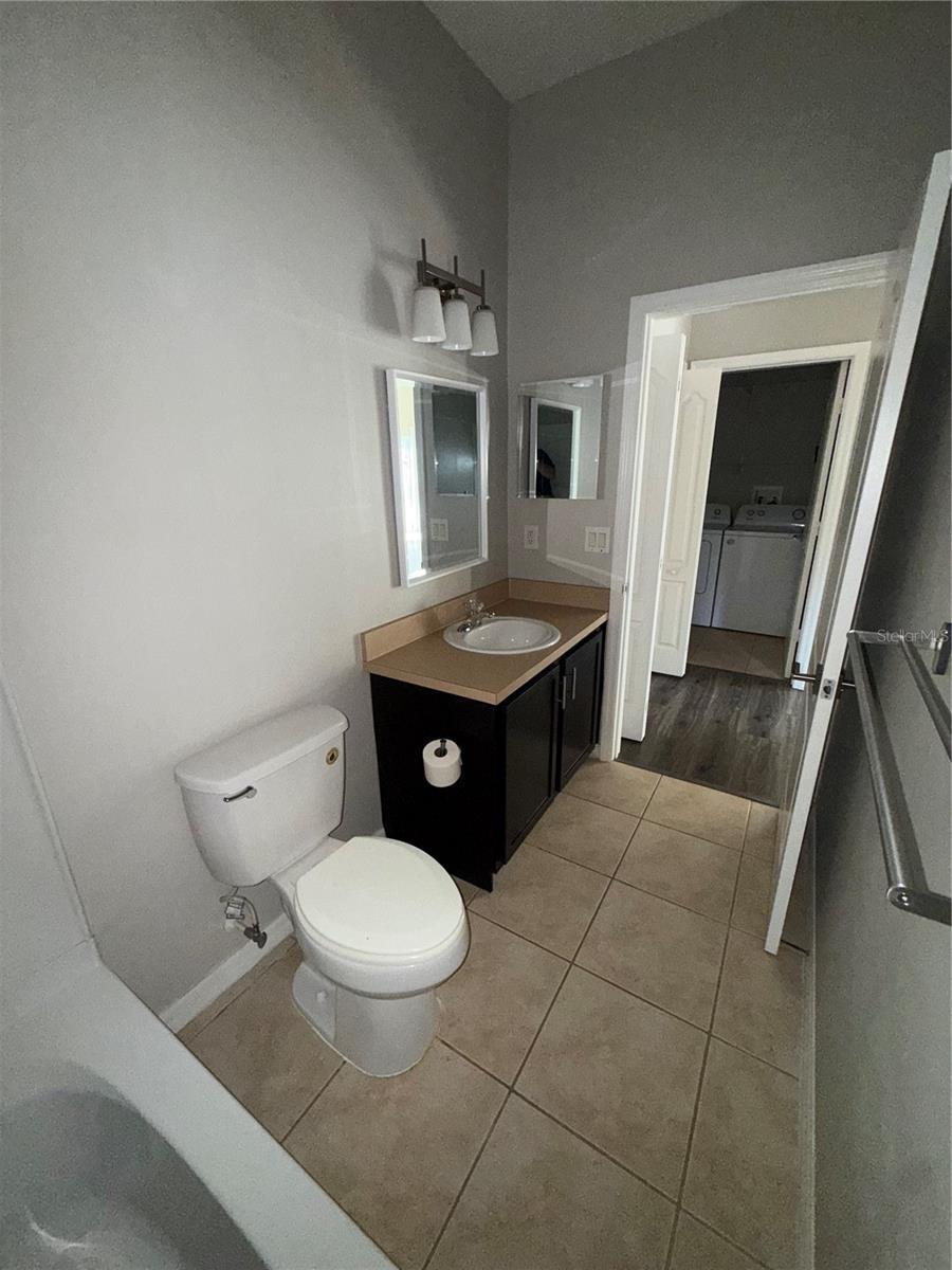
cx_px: 476
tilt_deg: -18.1
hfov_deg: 85.7
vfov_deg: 102.1
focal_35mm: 14
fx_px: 513
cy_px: 635
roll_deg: +0.5
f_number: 2.2
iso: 160
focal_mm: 2.22
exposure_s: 1/60
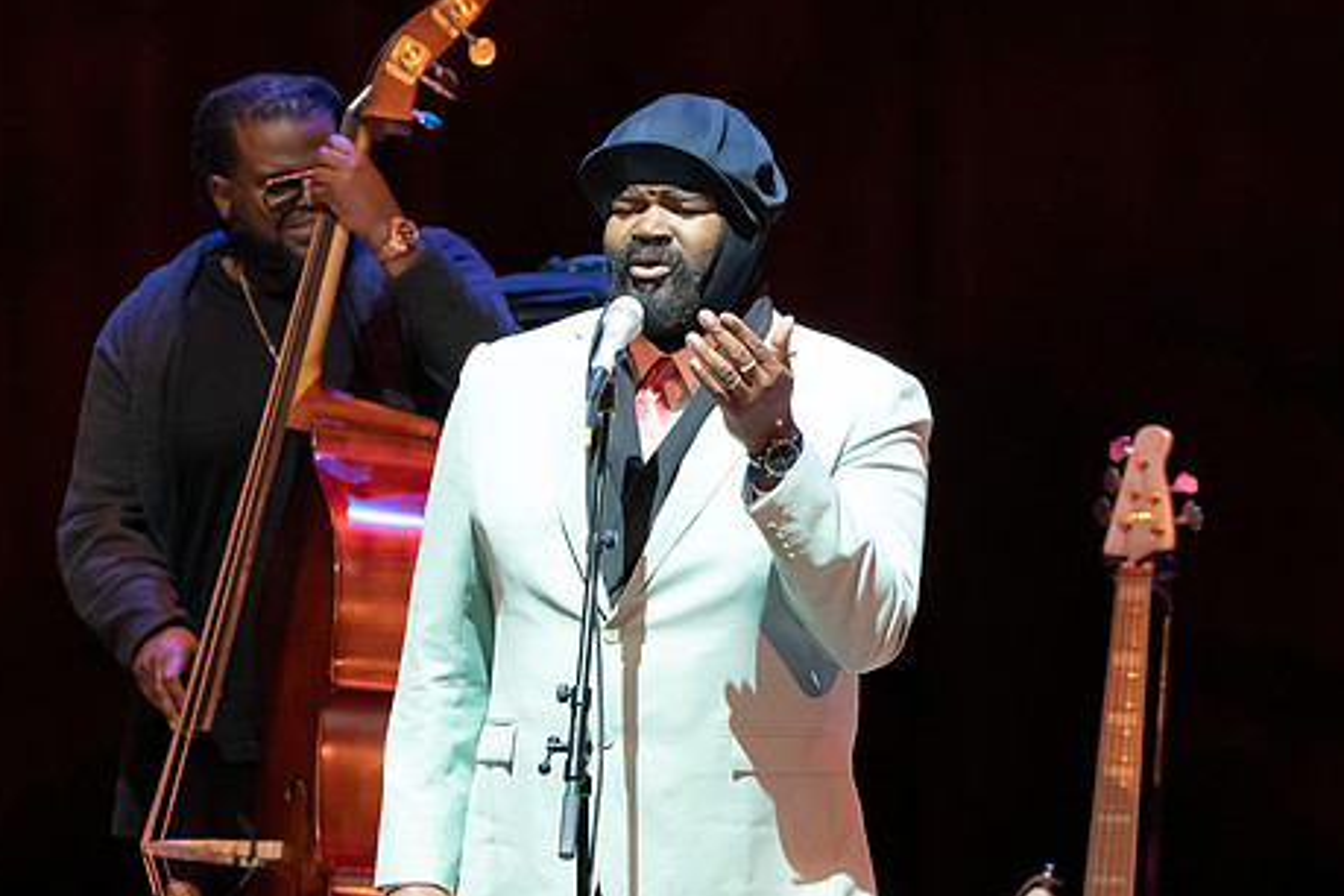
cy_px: 946
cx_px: 641
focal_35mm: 693
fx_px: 25870
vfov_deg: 2.0
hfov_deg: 3.0
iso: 6400
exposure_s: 1/250
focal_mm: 303
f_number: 7.1
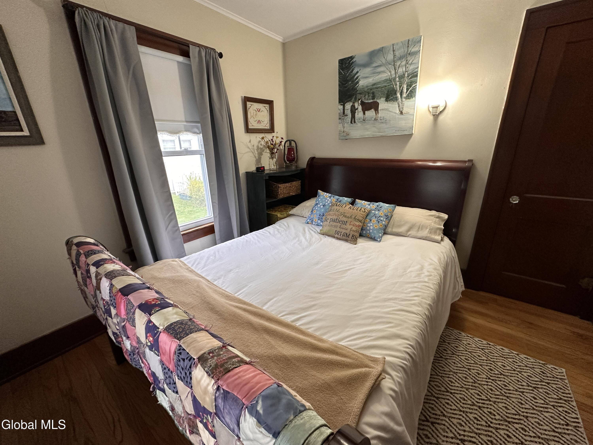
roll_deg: +1.2
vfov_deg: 85.7
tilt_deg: -17.8
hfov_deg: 102.1
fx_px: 240
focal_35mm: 14
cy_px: 222
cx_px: 296
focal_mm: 2.22
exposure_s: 1/60
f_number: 2.2
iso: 200
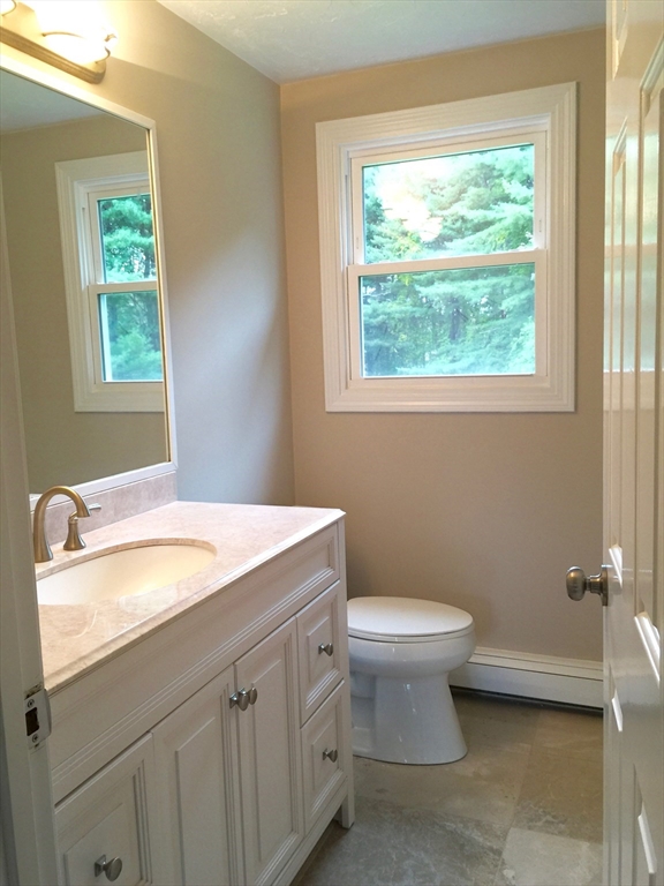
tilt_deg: -5.7
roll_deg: +1.5
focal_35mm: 29
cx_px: 332
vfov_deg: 61.7
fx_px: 742
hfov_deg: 48.2
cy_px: 443
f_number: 2.2
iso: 40
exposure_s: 1/30
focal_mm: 4.15
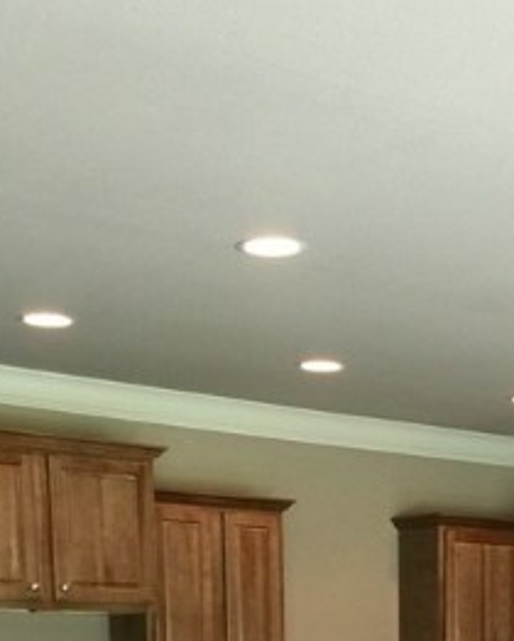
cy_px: 895
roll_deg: +0.3
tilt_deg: -6.1
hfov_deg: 18.2
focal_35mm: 83
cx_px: 453
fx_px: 1576
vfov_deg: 20.4
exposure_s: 1/30
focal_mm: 4.15
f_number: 2.2
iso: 50
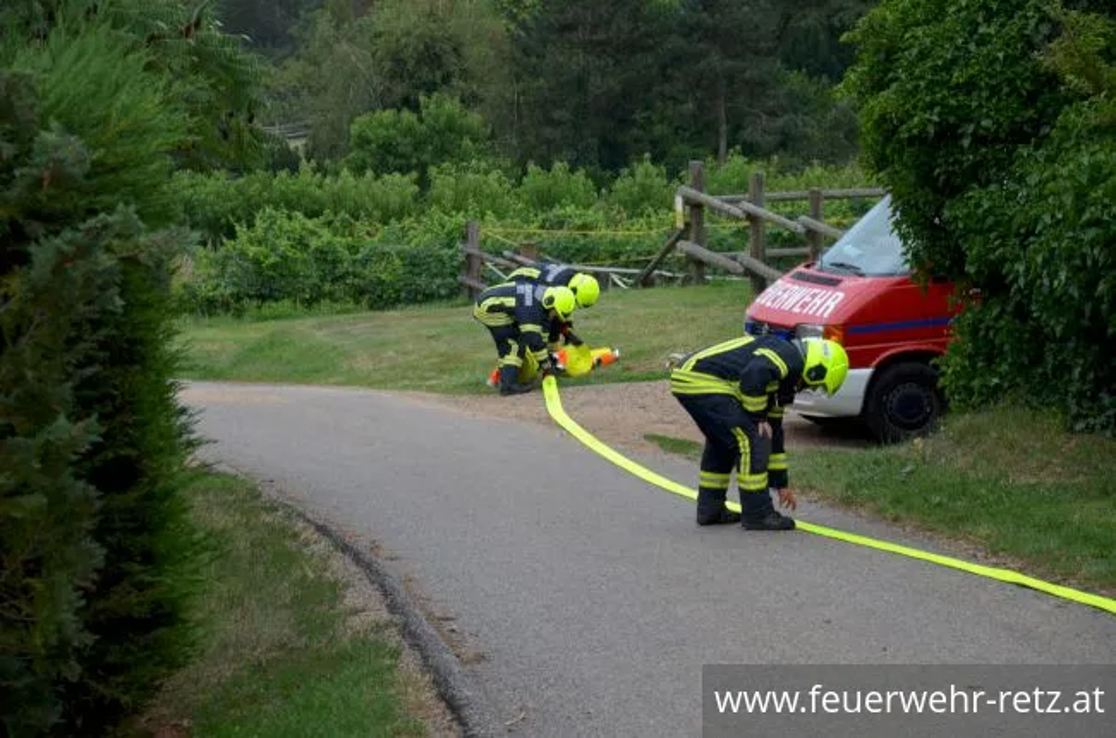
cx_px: 558
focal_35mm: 105
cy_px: 369
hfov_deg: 19.5
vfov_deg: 13.0
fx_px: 3247
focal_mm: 70
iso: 220
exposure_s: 1/125
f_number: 5.6
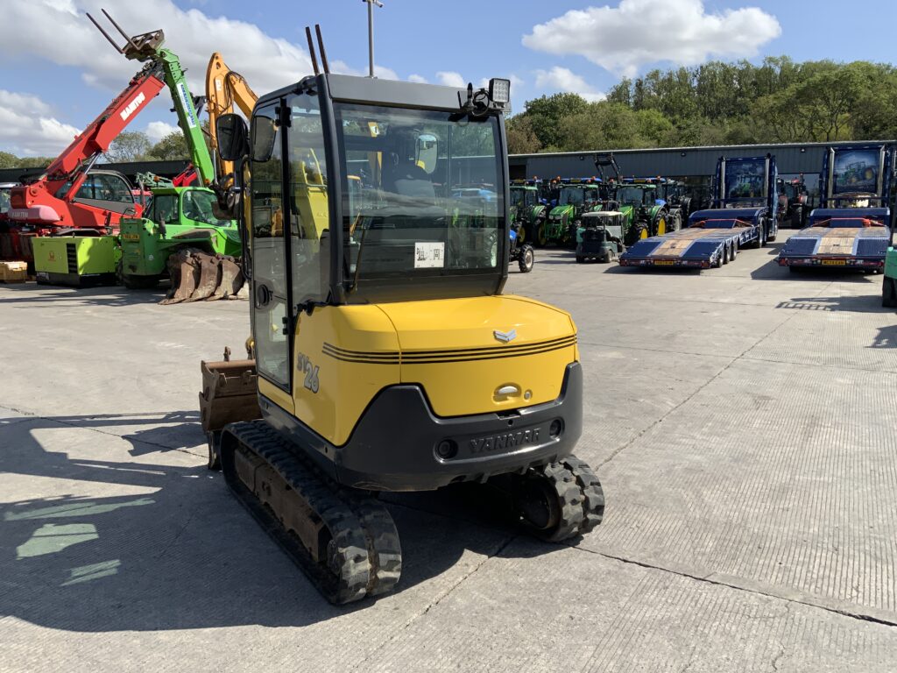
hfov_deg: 61.7
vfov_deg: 48.2
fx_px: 751
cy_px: 336
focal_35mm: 29
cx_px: 448
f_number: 1.8
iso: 16
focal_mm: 3
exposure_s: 1/1675
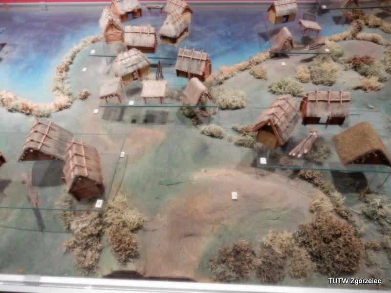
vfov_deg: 54.9
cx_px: 196
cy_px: 146
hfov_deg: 69.4
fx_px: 282
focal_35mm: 25
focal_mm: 4.5
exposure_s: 1/15
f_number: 3.7
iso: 400
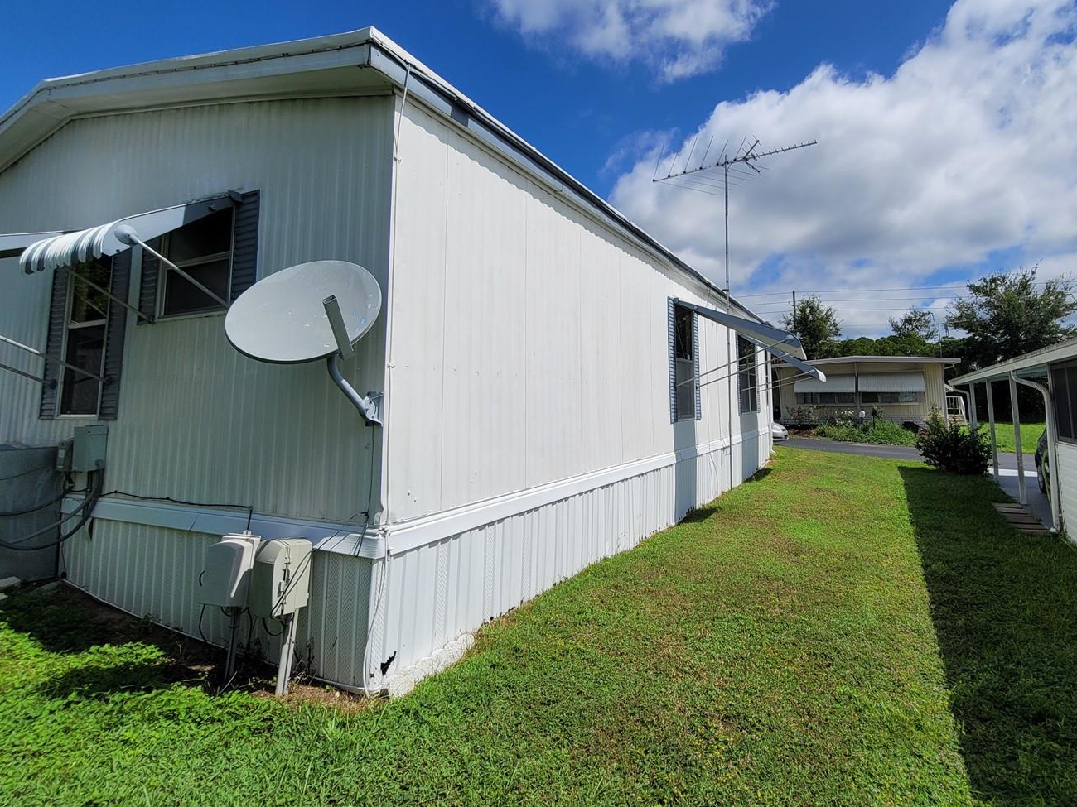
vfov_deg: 77.6
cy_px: 344
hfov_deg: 93.6
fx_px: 498
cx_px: 628
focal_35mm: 16
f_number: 2.2
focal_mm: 2.2
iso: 50
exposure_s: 1/3977
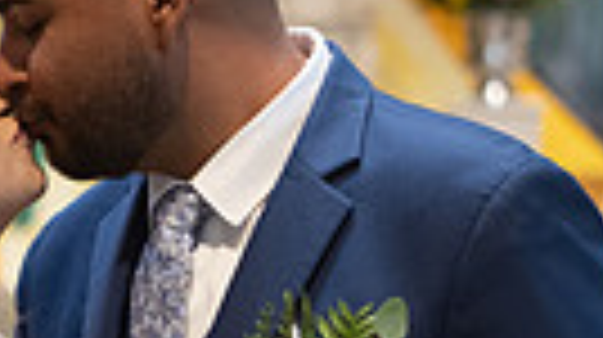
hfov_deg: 8.7
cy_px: 338
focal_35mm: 247
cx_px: 81
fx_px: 3945
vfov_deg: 4.9
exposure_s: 1/100
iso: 5000
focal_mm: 70
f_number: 2.8
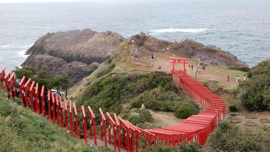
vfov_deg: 23.9
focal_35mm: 50
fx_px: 358
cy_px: 84
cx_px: 133
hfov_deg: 41.3
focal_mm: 8
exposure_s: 1/25
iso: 80
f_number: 5.6
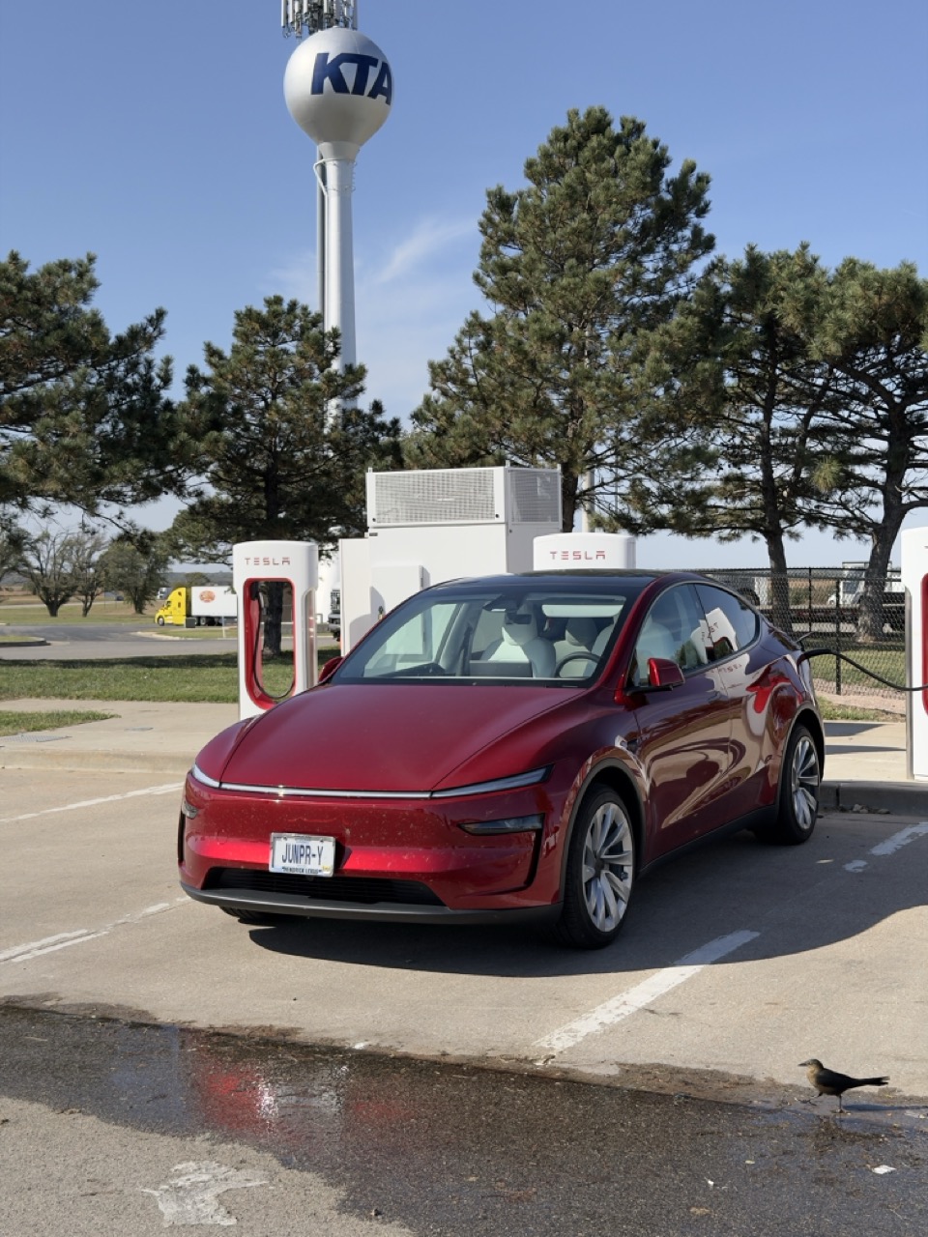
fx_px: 1716
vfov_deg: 39.7
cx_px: 464
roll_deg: +0.6
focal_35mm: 48
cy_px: 618
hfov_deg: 30.3
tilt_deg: -2.2
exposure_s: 1/4587
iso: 64
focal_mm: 6.76
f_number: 1.78
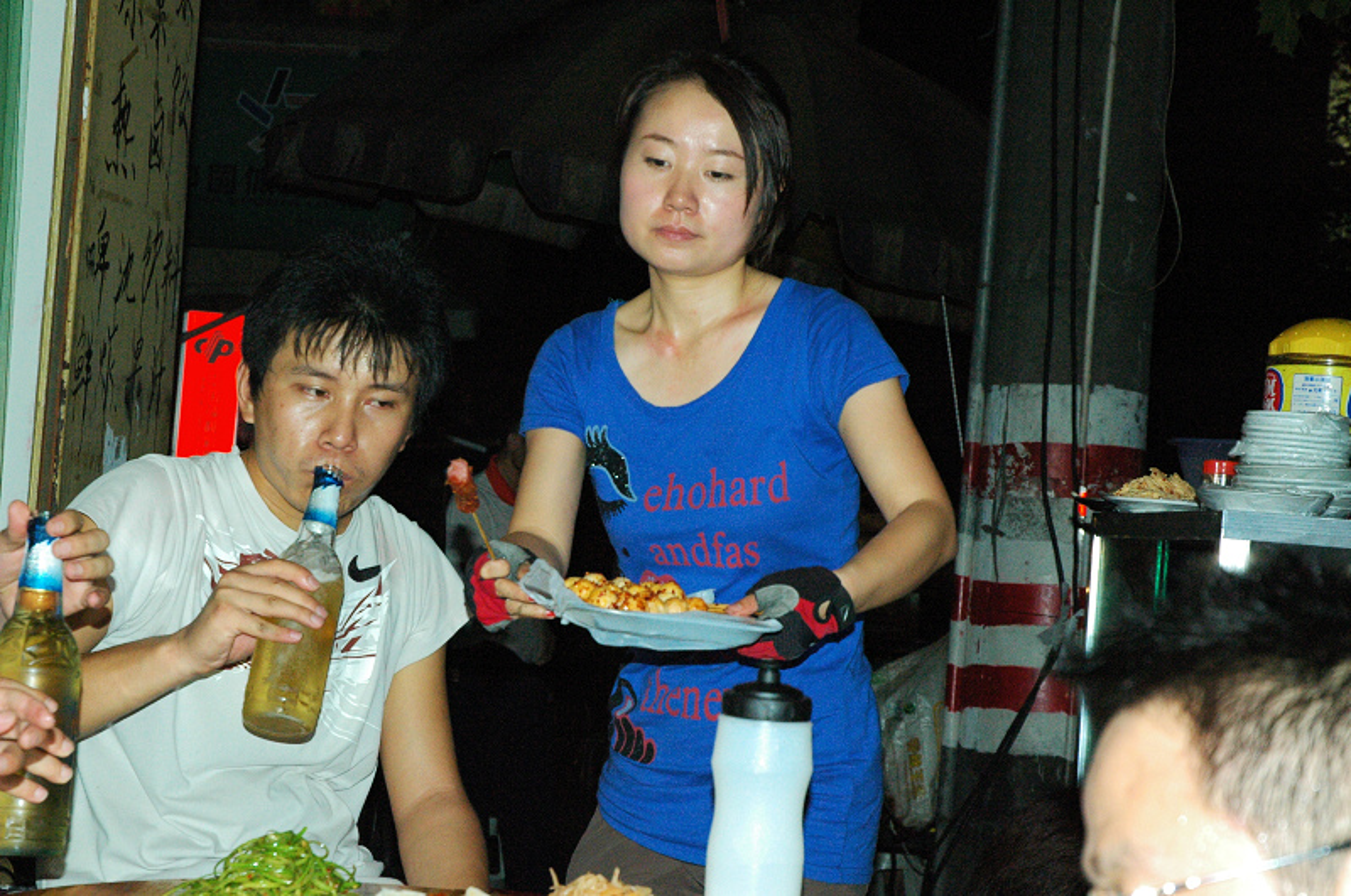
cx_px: 676
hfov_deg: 29.3
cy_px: 448
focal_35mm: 69
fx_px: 2586
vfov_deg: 19.7
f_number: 7.1
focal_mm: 46
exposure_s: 1/250
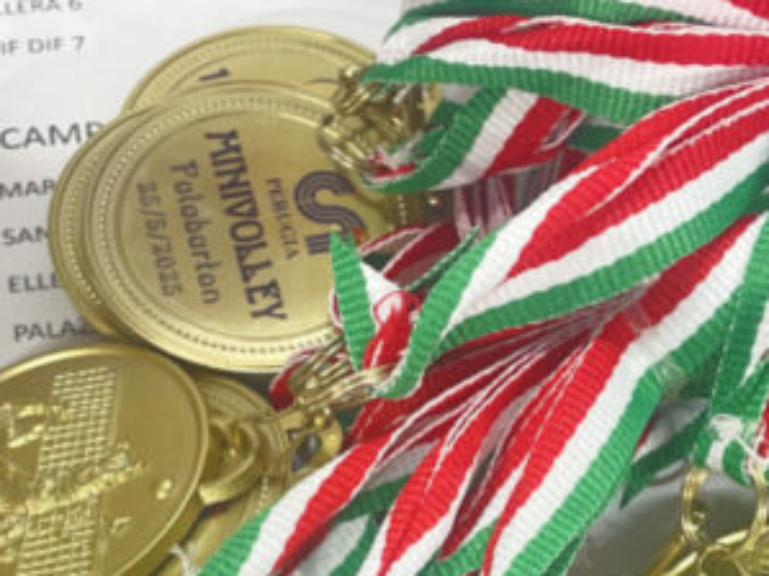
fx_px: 1976
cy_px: 674
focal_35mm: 89
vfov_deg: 16.0
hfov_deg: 22.0
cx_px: 486
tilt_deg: -58.5
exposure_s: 1/119
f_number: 1.6
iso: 125
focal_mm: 4.2
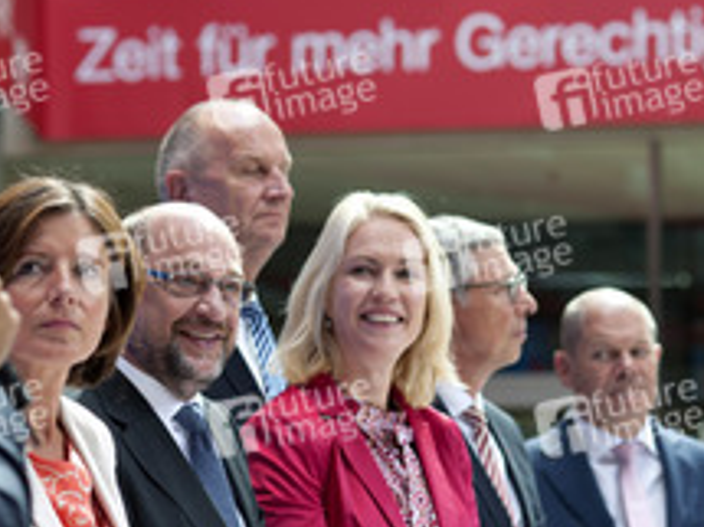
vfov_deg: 7.0
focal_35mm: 211
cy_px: 337
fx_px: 4289
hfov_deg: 9.4
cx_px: 203
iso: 400
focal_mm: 105
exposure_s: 1/400
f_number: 4
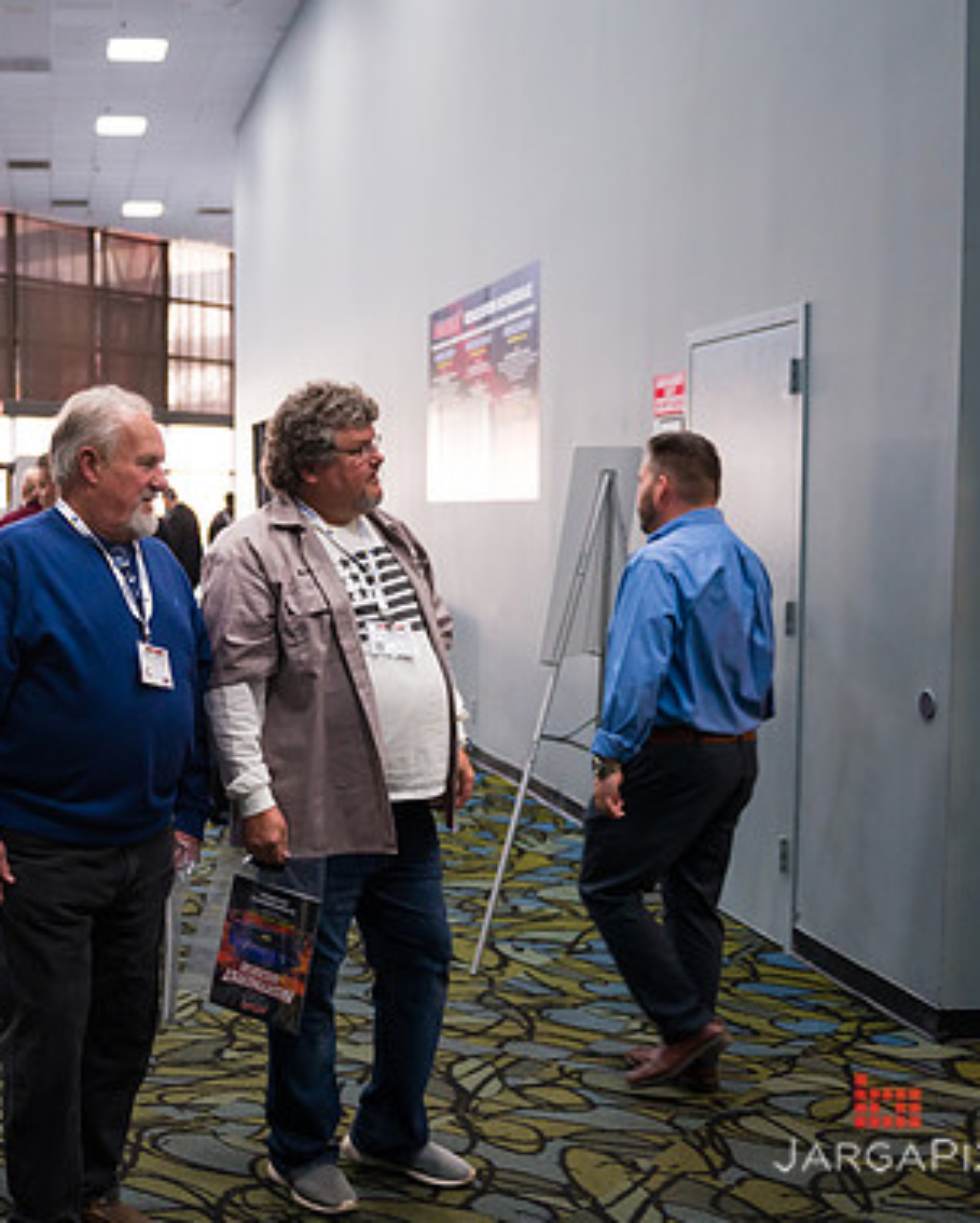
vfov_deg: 40.3
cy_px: 618
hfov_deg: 31.6
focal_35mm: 46
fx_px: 1666
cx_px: 146
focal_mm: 32
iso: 3200
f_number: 3.2
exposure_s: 1/200
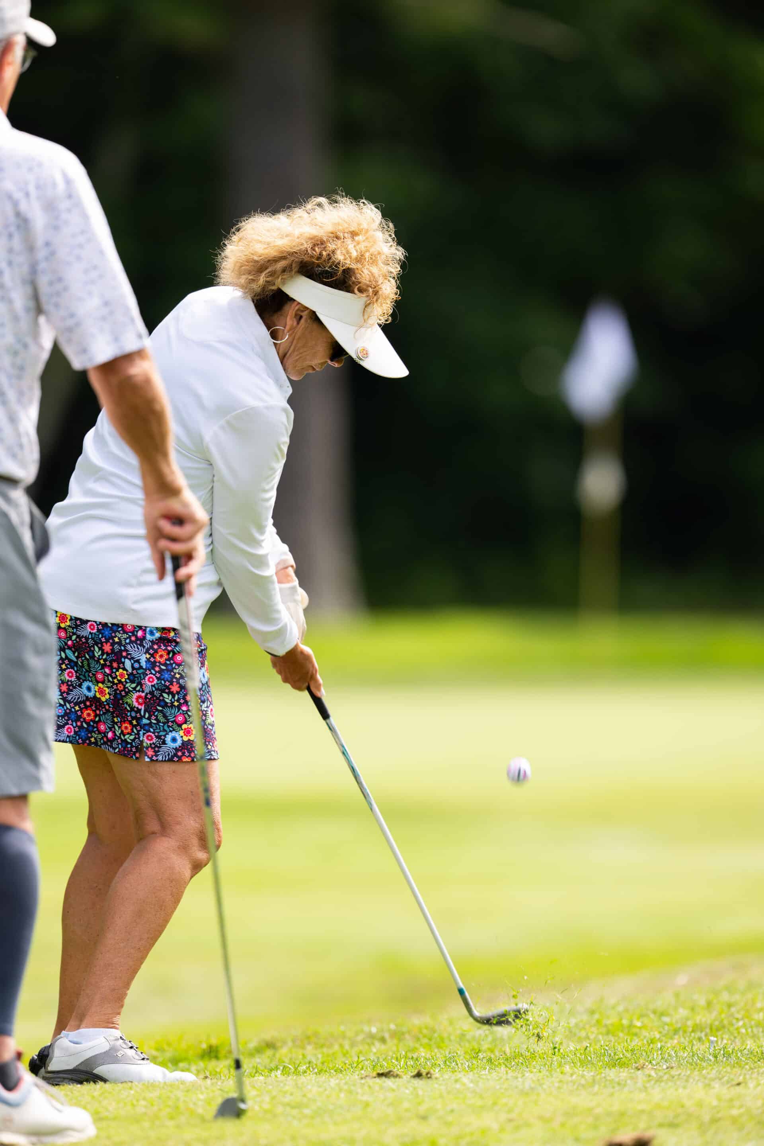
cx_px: 382
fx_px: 12732
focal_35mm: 400
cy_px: 573
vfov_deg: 5.2
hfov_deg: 3.4
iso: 140
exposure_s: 1/800
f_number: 4
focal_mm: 400
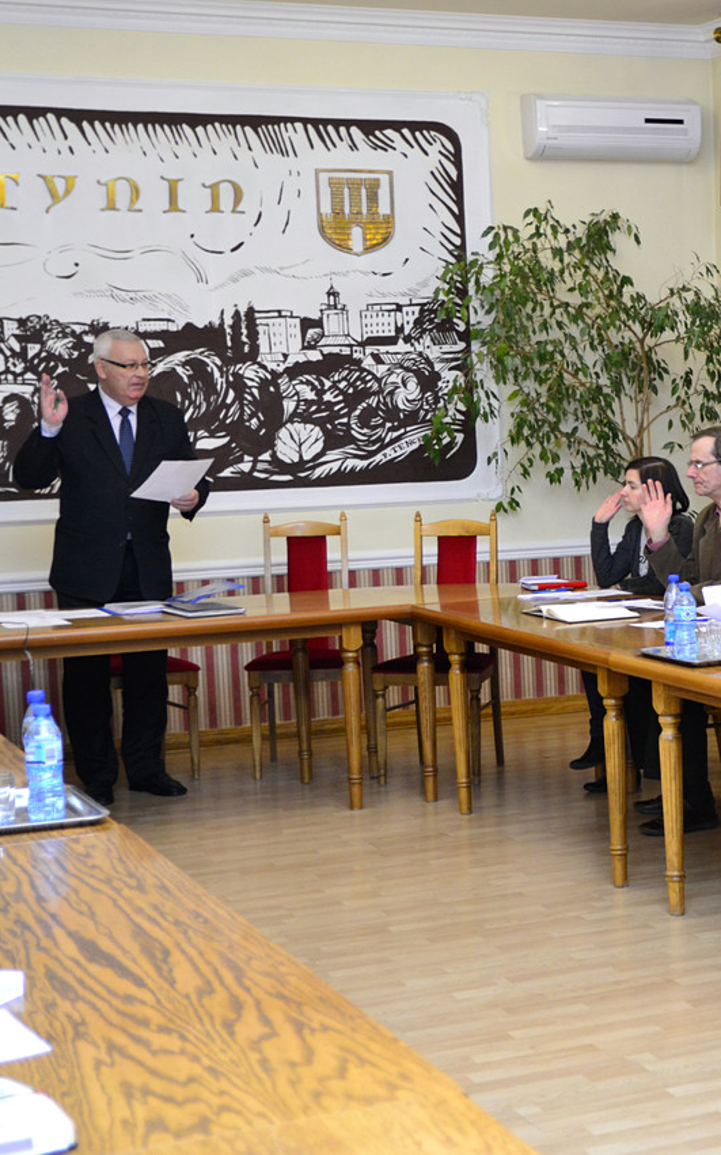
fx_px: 2100
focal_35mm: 67
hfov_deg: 18.8
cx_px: 777
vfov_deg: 30.7
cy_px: 578
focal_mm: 29
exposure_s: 1/80
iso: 800
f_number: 3.2
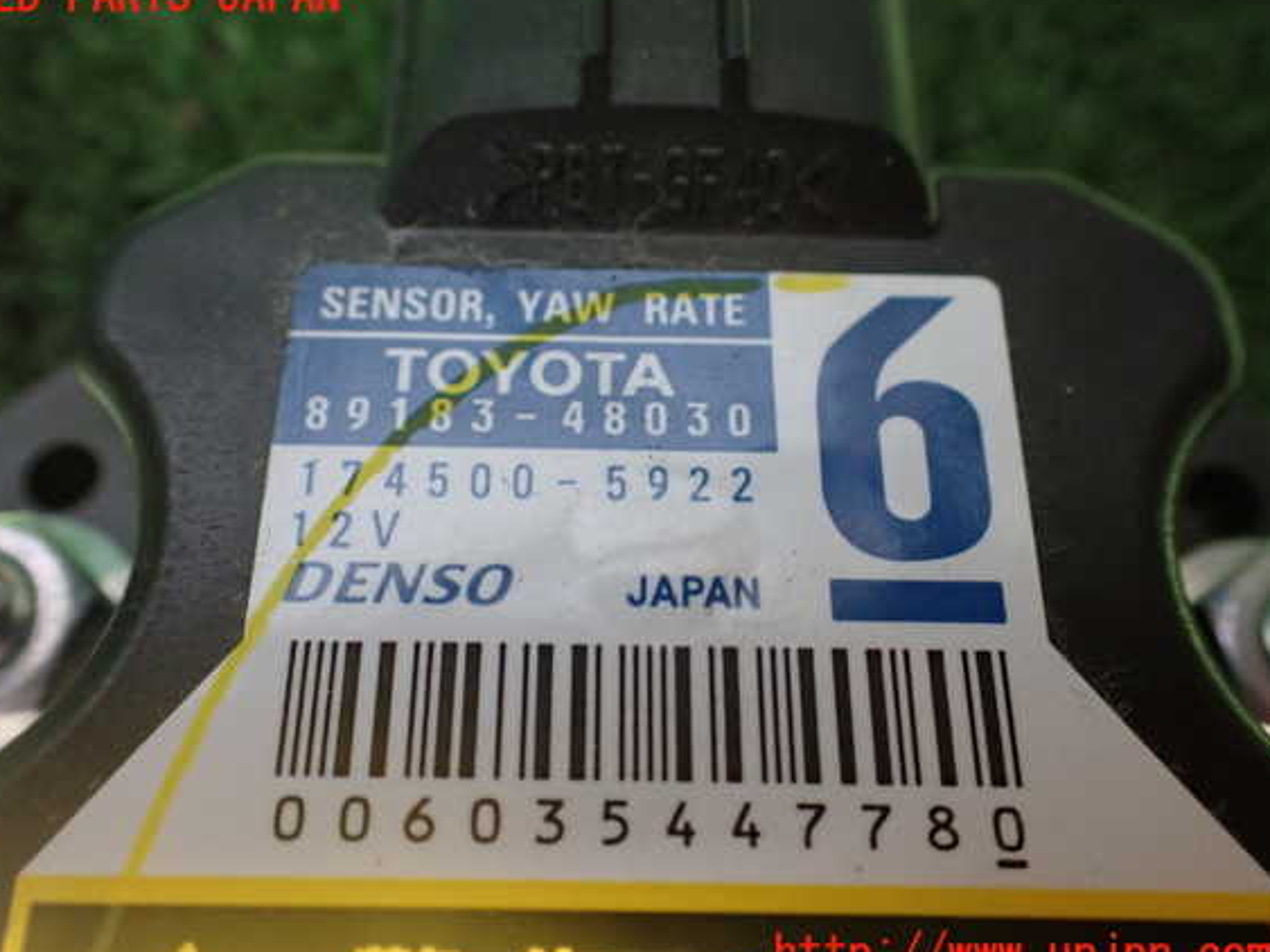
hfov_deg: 56.8
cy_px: 476
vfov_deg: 44.1
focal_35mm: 32
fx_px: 1174
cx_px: 607
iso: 400
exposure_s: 1/125
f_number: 2.3
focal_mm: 5.4
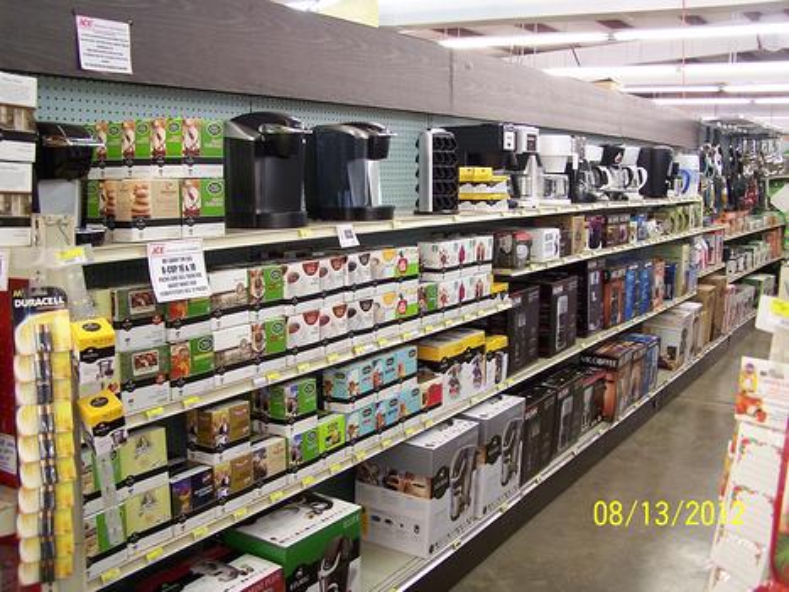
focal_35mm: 38
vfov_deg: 37.7
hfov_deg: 49.0
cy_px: 296
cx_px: 394
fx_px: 866
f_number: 2.8
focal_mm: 6.3
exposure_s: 1/25
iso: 140
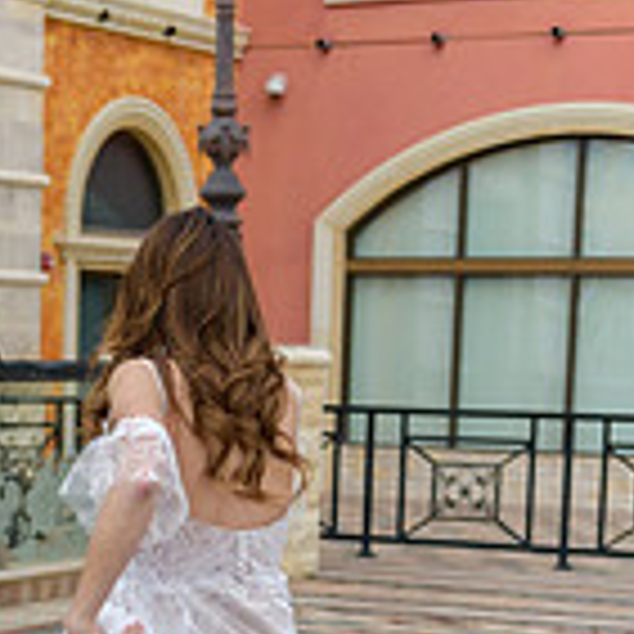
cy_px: 845
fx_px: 2362
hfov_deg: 15.2
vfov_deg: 14.6
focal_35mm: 114
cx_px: 99
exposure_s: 1/3200
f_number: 2.8
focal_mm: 42
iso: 400
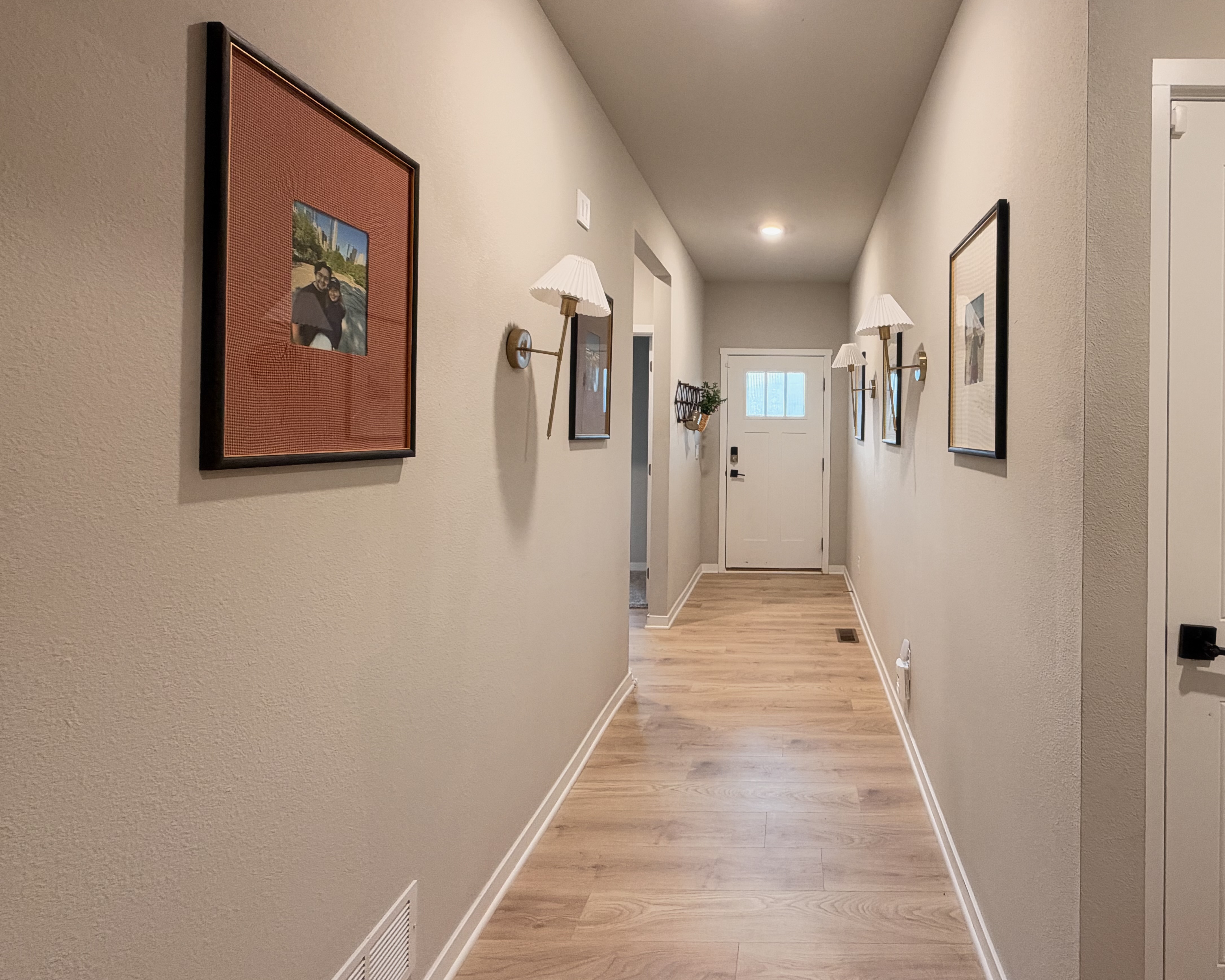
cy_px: 426
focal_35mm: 18
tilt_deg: +0.6
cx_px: 798
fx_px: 653
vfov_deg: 73.5
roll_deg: -1.0
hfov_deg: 83.9
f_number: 2.2
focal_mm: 2.22
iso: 320
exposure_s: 1/60
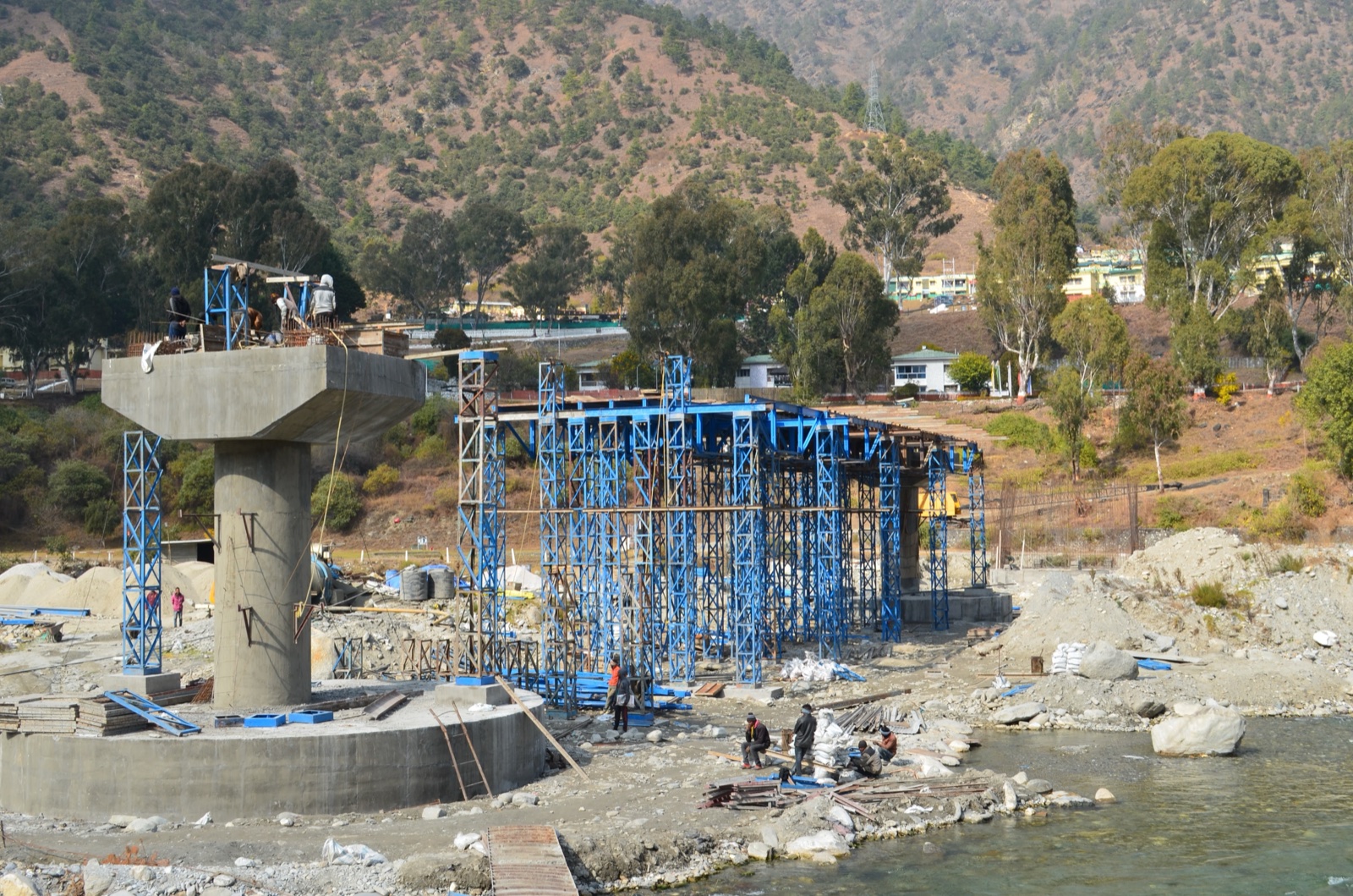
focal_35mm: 44
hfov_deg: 45.1
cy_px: 448
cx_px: 676
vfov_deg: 30.7
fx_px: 1631
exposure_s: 1/125
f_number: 11
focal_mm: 29
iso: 110
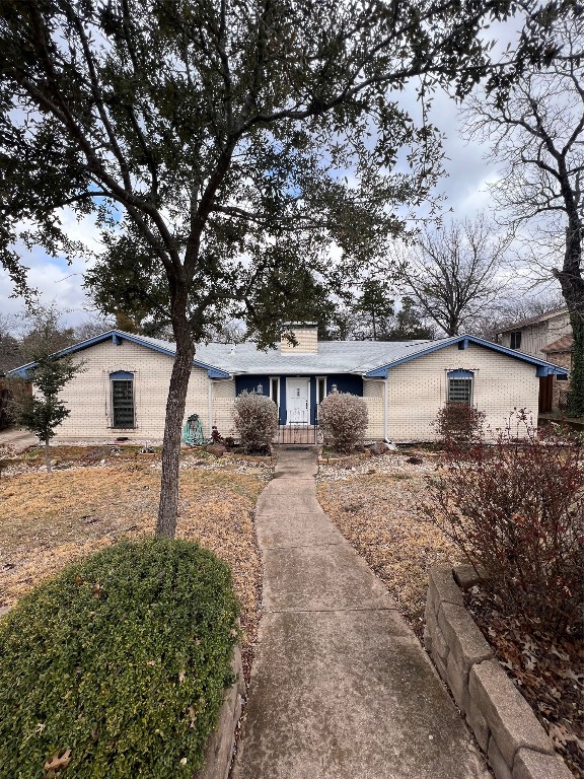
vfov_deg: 106.2
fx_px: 292
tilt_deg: -2.8
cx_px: 292
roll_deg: -0.2
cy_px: 390
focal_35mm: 13
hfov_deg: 89.9
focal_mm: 1.57
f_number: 1.8
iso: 32
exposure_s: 1/723
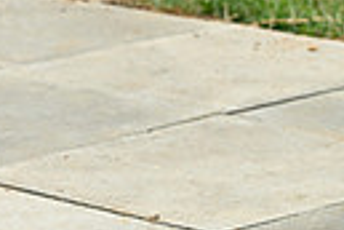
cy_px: -20
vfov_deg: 2.9
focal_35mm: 472
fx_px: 4510
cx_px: -395
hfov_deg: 4.3
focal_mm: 105
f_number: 4.5
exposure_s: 1/1000
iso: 180
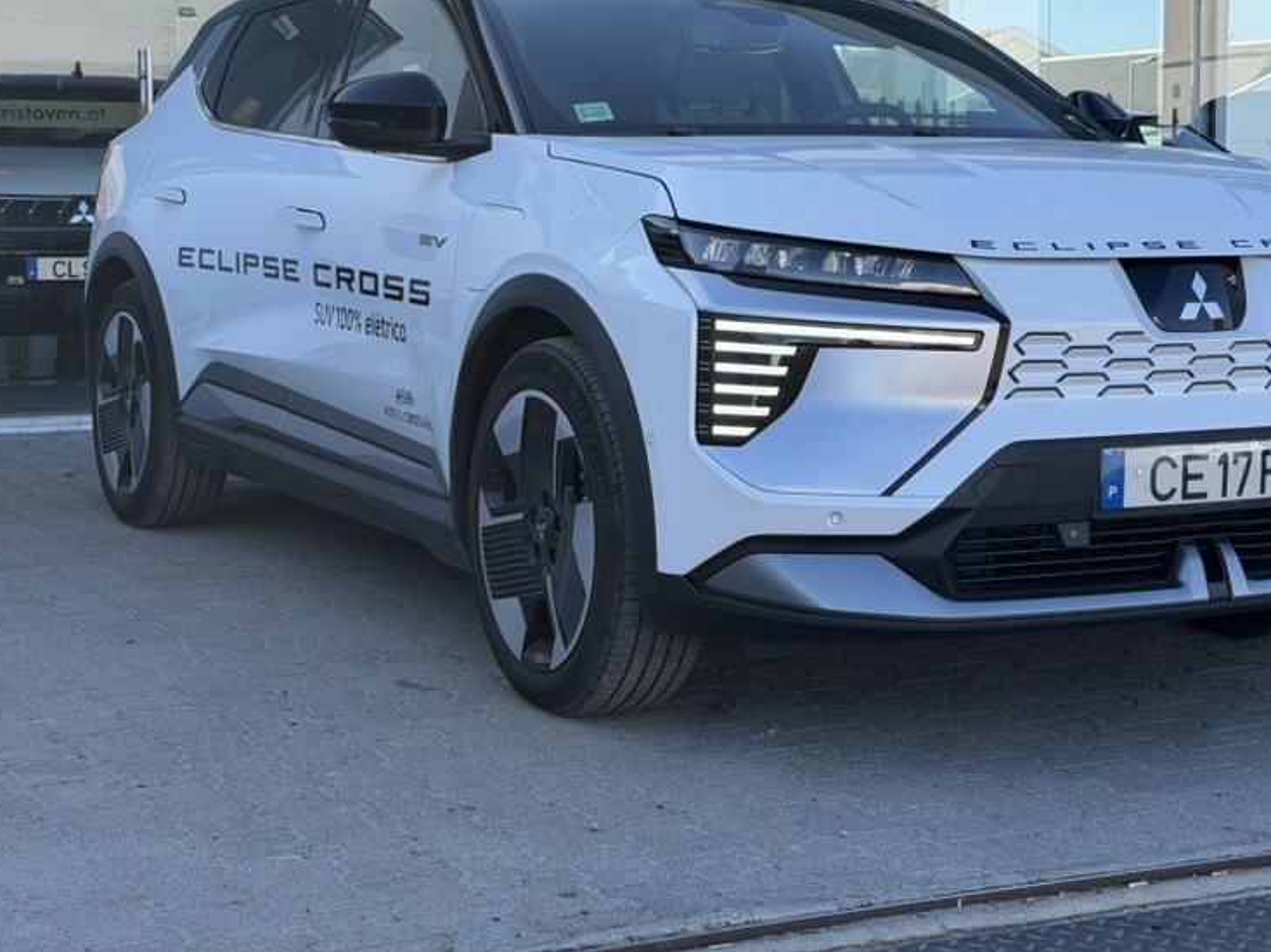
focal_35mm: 67
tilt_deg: -2.7
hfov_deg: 28.9
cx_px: 764
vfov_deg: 21.8
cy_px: 331
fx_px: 2459
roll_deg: +0.5
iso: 64
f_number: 1.78
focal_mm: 6.76
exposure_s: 1/1222
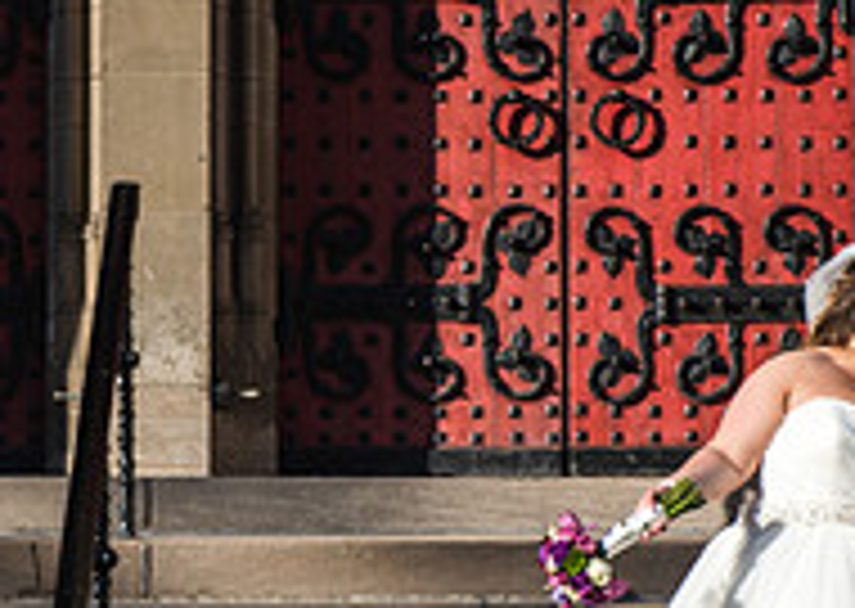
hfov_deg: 8.0
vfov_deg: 5.7
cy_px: 428
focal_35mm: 251
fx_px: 6084
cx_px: 435
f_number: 2.8
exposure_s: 1/4000
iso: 220
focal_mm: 70
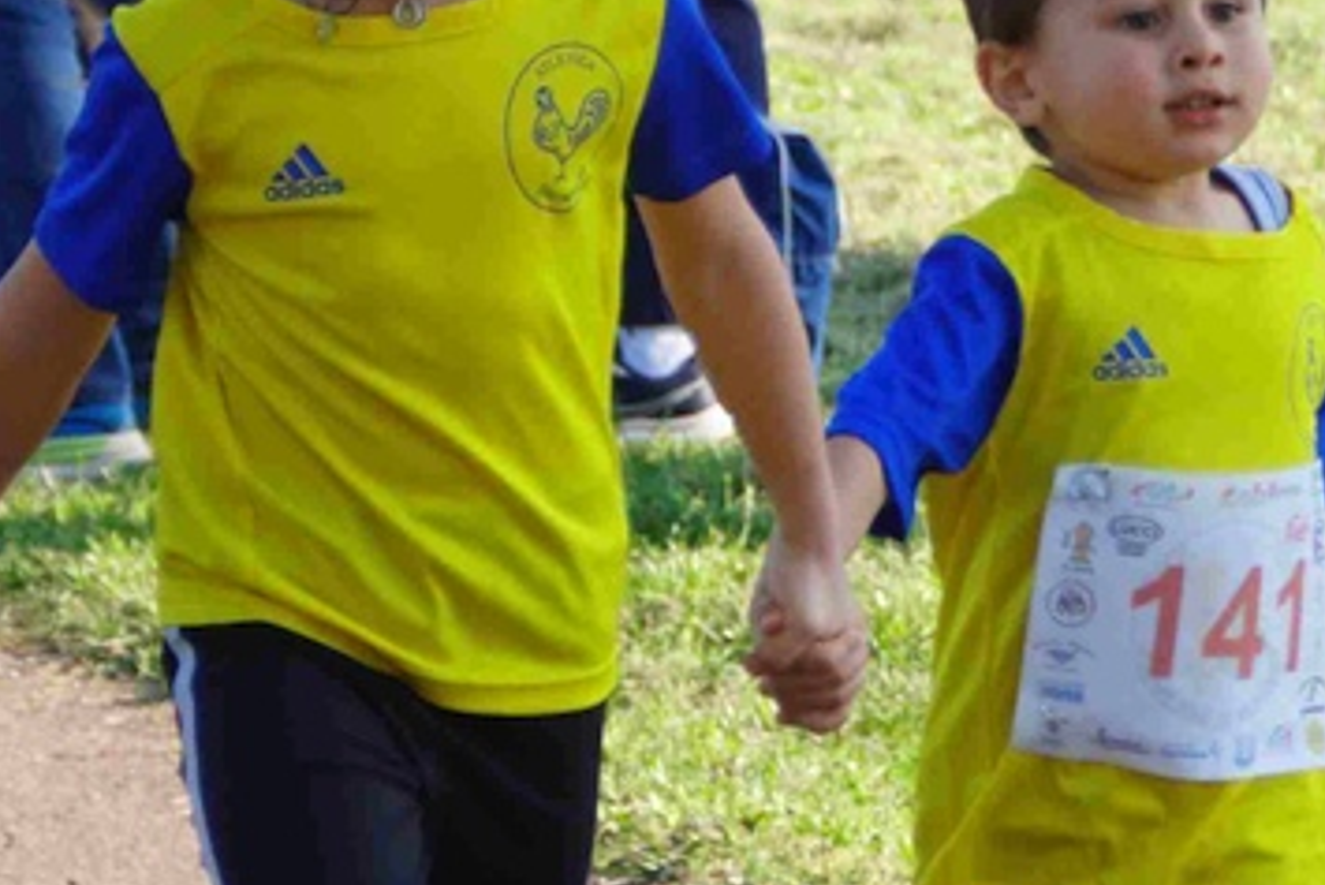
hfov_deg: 4.1
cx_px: 1209
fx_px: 18676
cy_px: 648
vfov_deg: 2.7
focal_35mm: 507
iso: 250
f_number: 5.6
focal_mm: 75
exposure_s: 1/320
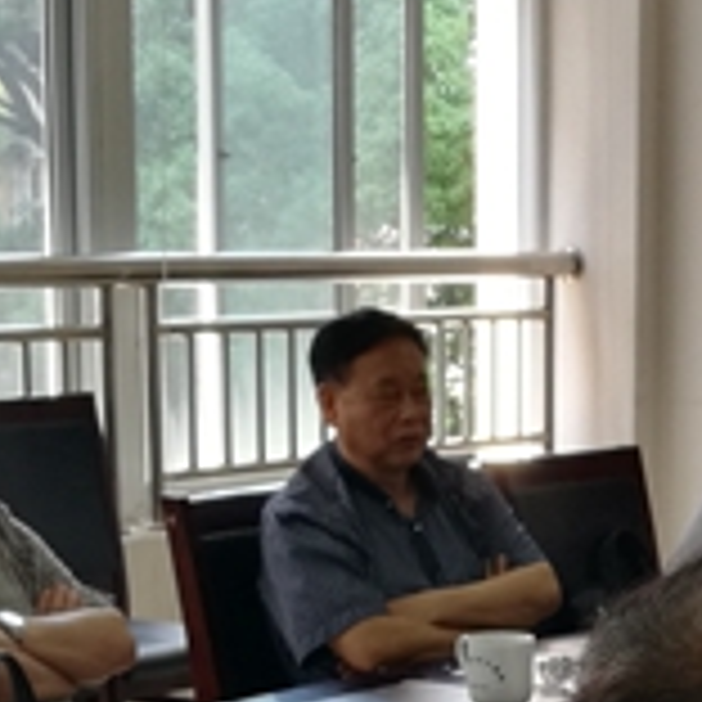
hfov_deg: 14.0
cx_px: 738
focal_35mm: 122
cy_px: 770
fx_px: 2799
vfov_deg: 14.0
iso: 64
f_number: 2.2
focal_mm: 4.5
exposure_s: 1/50
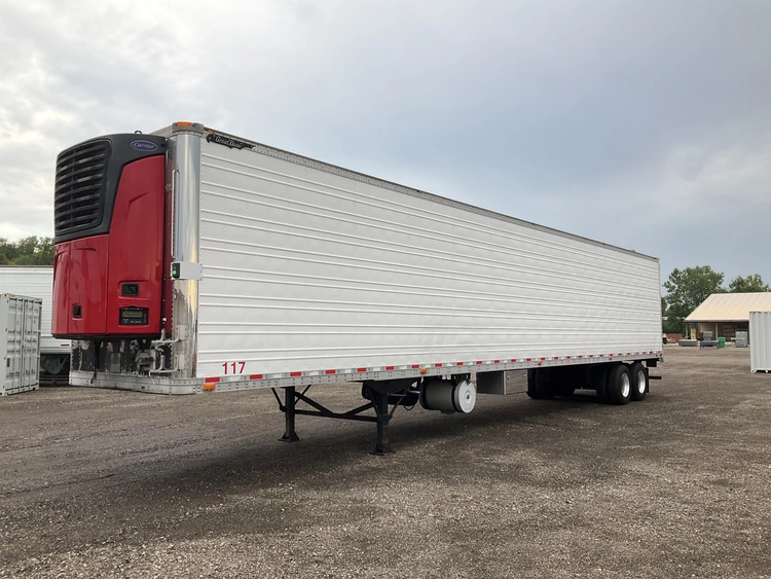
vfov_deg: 48.3
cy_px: 290
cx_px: 386
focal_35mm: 29
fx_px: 646
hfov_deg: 61.6
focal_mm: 3
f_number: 1.8
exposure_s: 1/419
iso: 25
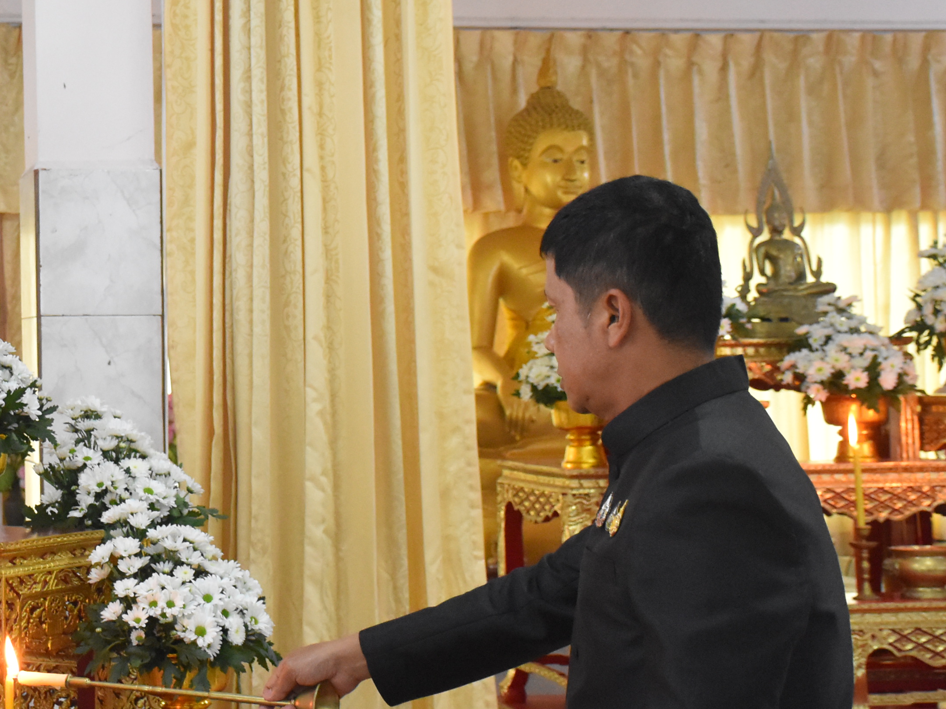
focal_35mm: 81
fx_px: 2213
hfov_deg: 23.6
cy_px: 217
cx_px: 137
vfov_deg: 18.1
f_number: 4
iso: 3200
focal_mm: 27
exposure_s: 1/80
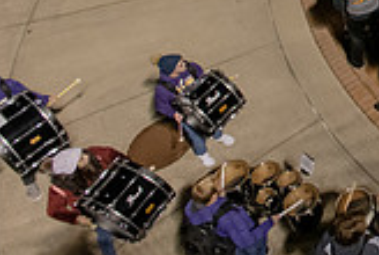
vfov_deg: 19.0
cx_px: 610
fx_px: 633
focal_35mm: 60
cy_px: -161
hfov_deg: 23.9
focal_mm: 17
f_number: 5.6
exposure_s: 1/80
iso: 2500
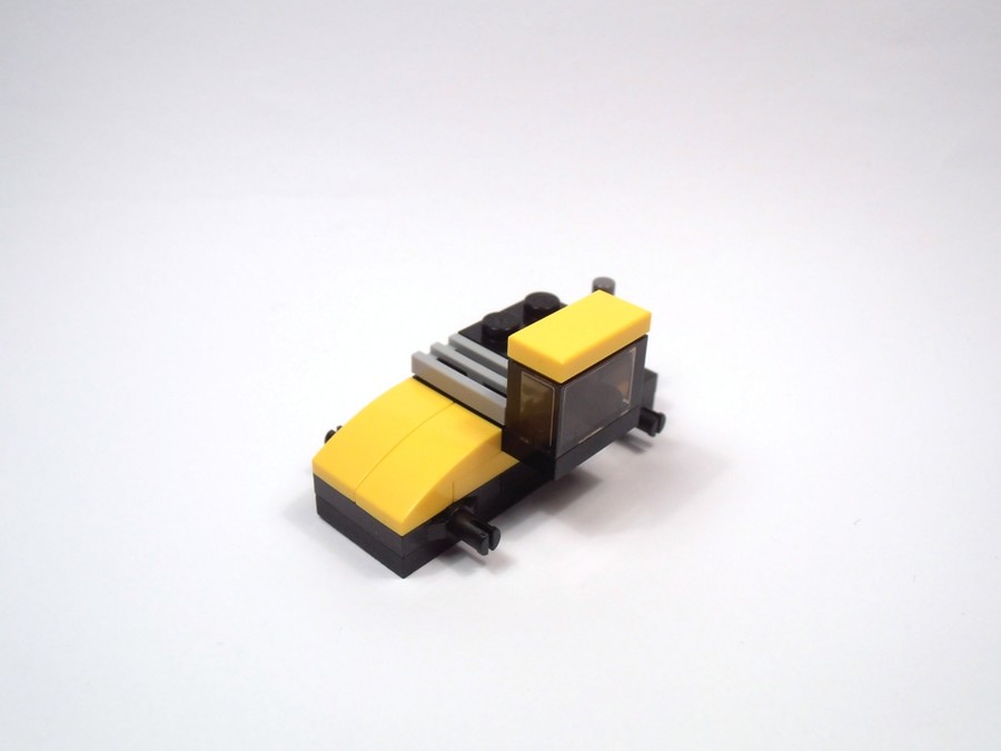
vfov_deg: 38.7
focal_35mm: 37
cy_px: 376
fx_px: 1070
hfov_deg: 50.1
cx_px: 500
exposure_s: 1/125
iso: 80
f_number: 3.9
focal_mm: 6.61
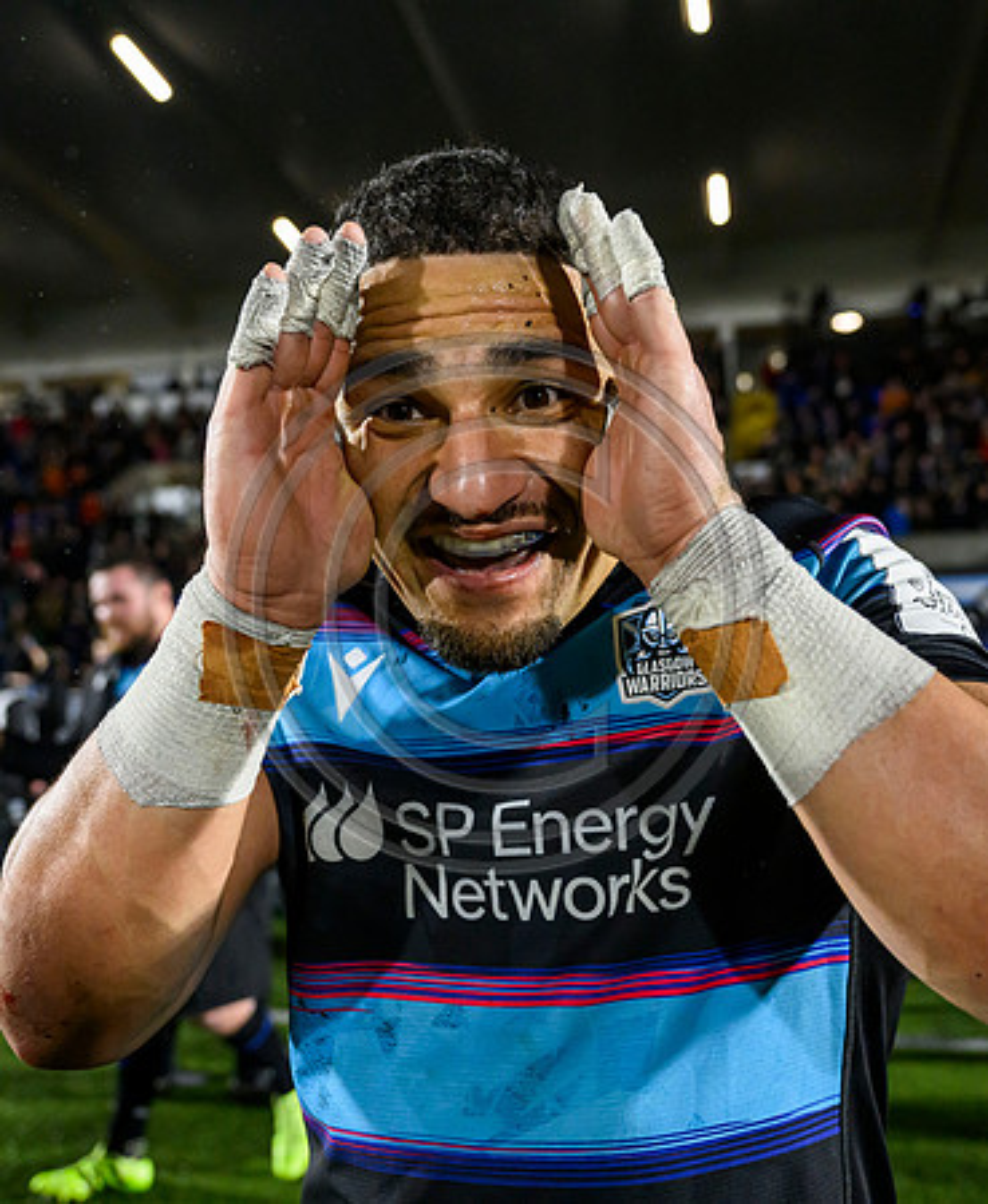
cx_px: 515
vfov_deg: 48.7
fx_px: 1330
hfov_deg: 40.8
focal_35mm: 37
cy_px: 602
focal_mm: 26.5
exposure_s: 1/2000
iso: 5000
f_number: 3.2
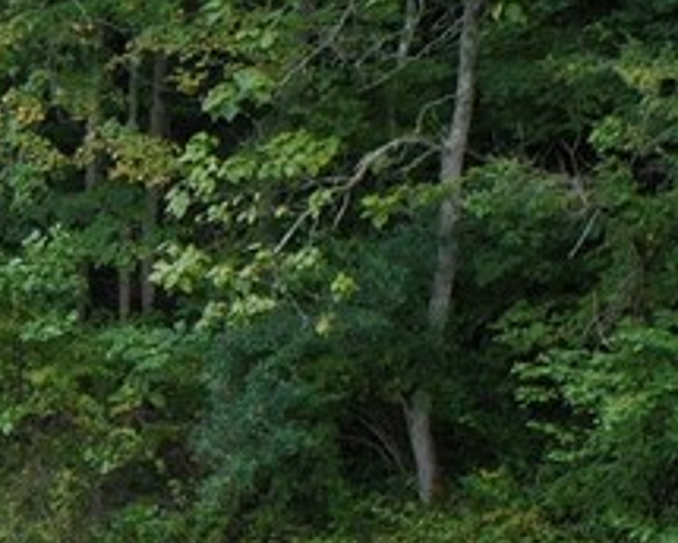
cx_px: -785
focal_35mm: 133
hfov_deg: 12.3
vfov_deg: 11.2
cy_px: 751
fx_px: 2669
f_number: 3.5
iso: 100
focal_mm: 10.26
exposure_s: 1/80
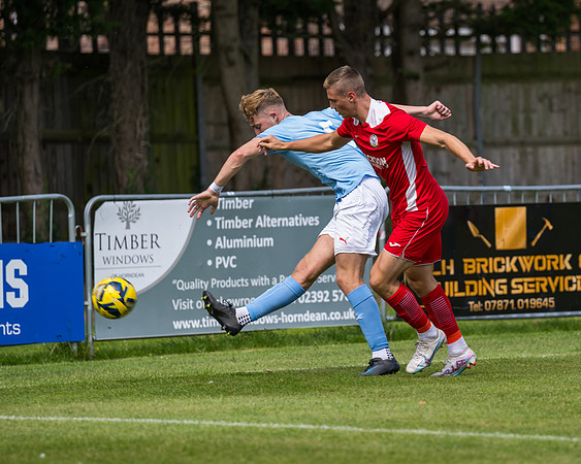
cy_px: 240
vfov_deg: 5.5
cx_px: 445
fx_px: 4823
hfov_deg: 6.9
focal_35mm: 281
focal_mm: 175
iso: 50
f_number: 2.8
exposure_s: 1/800
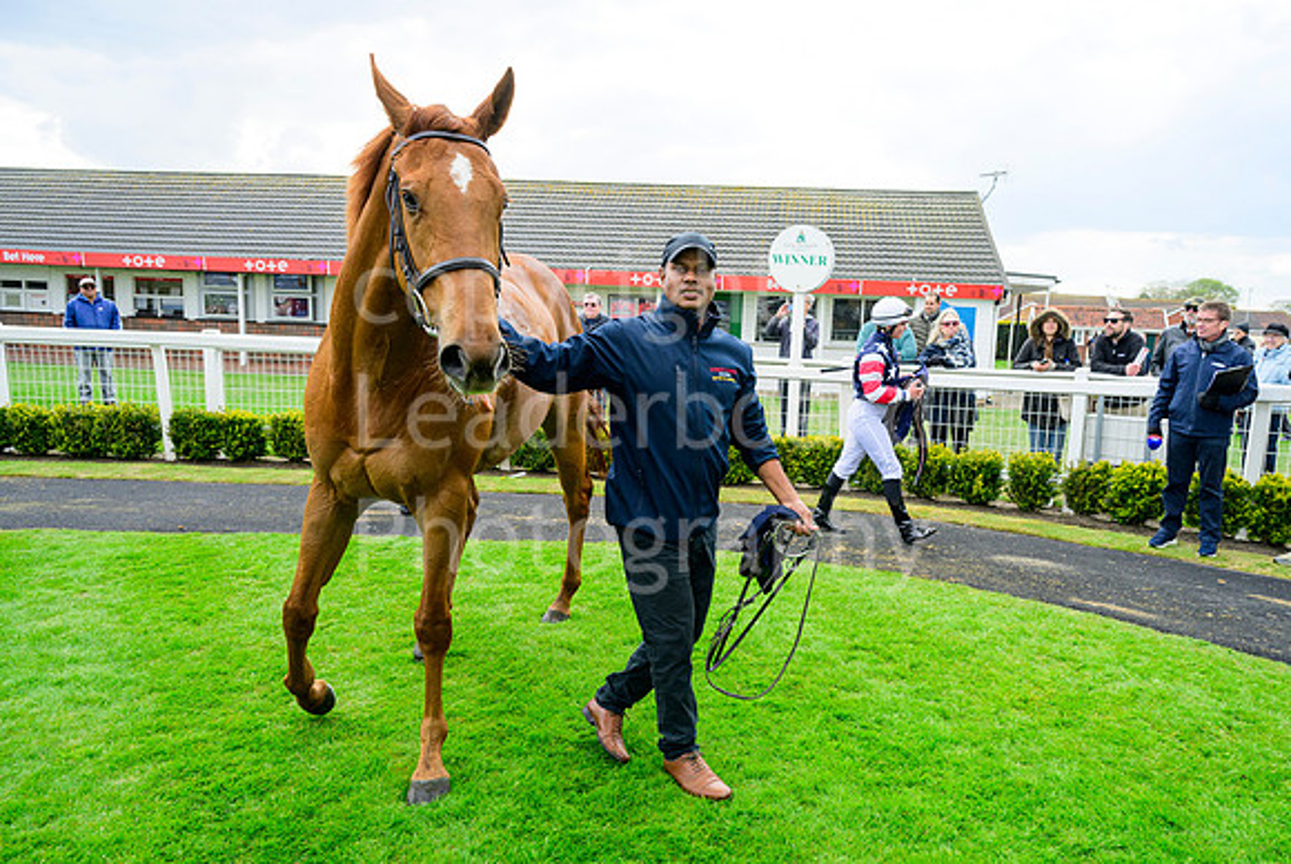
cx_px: 696
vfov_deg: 49.8
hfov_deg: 69.4
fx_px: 930
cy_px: 465
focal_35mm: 26
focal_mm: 24
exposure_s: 1/400
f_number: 6.3
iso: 400
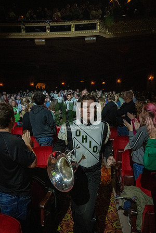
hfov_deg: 51.3
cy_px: 116
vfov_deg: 71.5
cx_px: 78
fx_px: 162
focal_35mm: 25
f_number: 2.8
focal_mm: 25
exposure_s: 1/500
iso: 12800
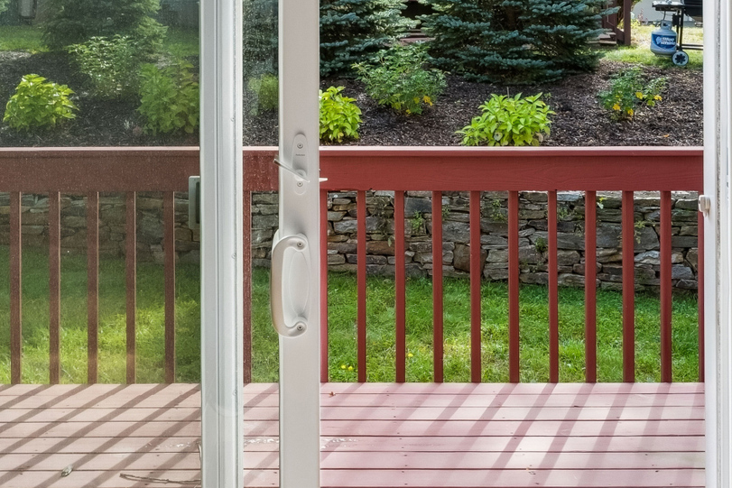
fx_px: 1078
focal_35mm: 53
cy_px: 16
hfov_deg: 37.5
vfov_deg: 24.5
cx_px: 368
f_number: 13
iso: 400
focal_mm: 14
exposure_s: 1/25
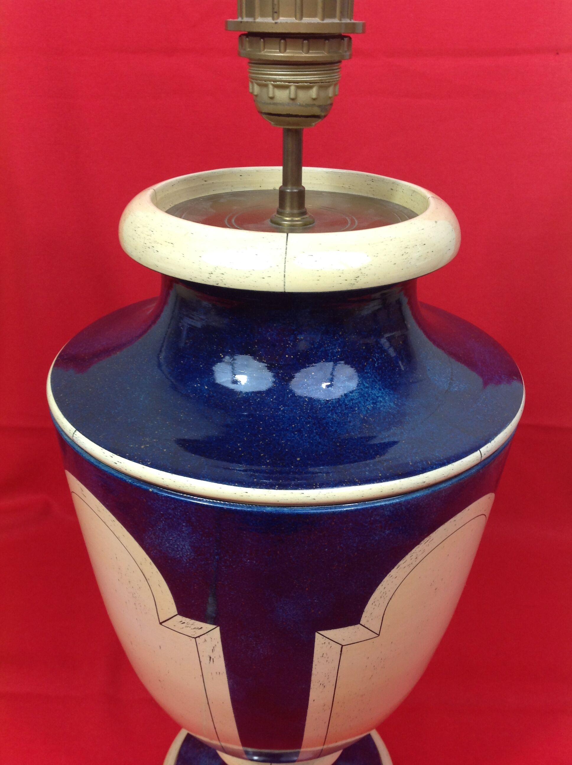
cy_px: 382
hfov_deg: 40.6
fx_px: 773
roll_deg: -1.6
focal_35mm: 35
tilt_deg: -27.5
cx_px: 286
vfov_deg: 52.7
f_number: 2.4
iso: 80
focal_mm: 4.28
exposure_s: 1/15
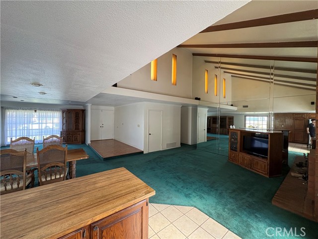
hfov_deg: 102.1
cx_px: 159
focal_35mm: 14
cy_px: 120
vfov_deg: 85.7
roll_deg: -0.7
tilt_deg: +0.2
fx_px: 129
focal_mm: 2.22
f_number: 2.2
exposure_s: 1/60
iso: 125
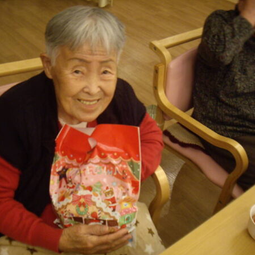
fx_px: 375
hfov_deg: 37.5
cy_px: 128
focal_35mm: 45
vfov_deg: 37.6
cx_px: 106
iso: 400
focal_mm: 7.9
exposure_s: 1/30
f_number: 2.8
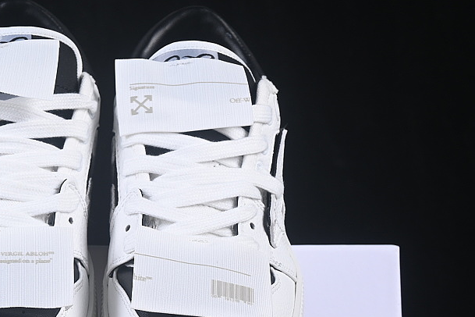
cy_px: 269
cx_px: 97
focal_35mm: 133
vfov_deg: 10.3
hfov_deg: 15.3
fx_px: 1755
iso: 160
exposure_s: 1/80
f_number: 8
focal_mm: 50
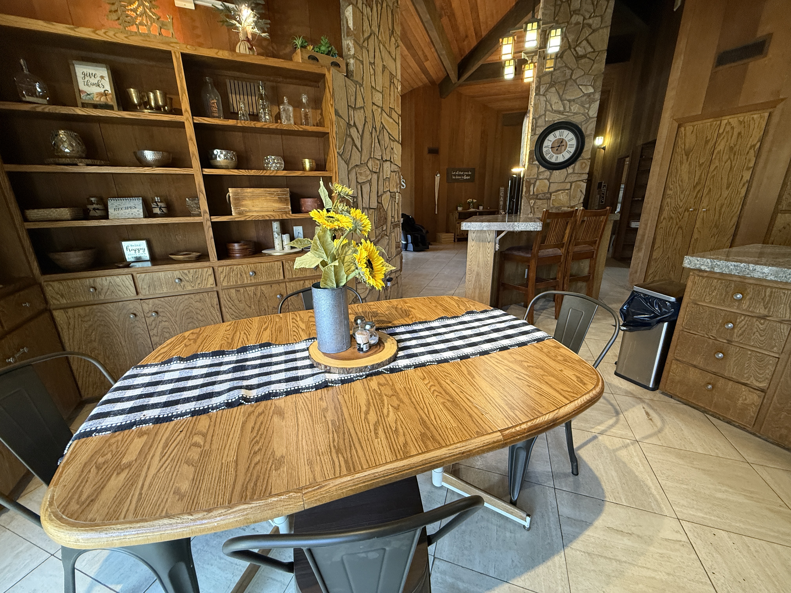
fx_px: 320
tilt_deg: -16.9
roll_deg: +0.2
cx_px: 396
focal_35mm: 14
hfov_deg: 102.1
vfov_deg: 85.7
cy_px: 296
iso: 250
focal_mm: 2.22
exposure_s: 1/60
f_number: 2.2
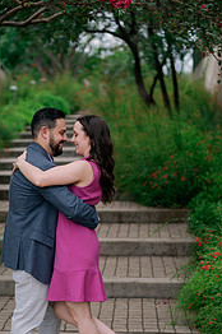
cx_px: 81
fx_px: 798
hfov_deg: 15.8
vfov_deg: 23.6
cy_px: 218
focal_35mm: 86
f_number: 2
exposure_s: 1/400
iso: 80
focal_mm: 50
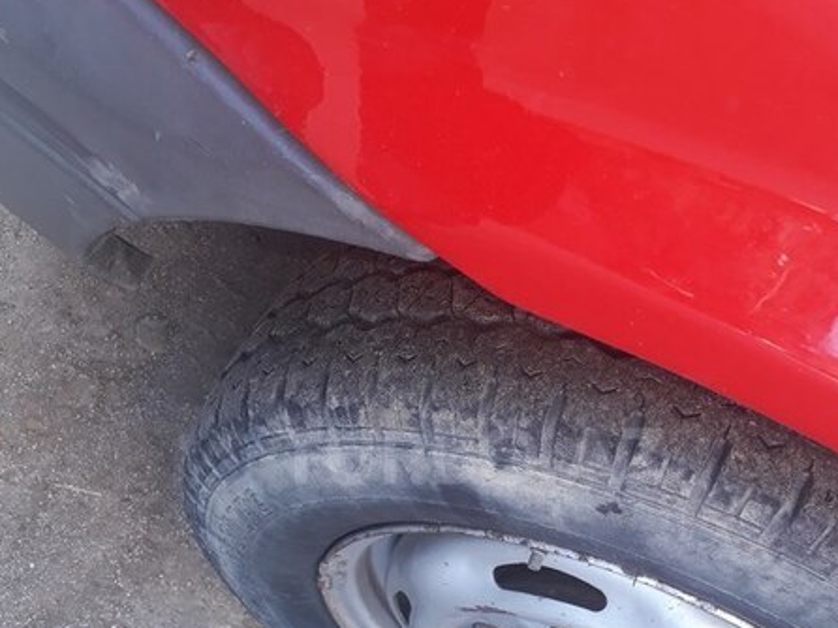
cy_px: 456
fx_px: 968
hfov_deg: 46.7
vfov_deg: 35.3
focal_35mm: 40
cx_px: 472
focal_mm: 3.6
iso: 40
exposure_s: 1/102
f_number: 1.9
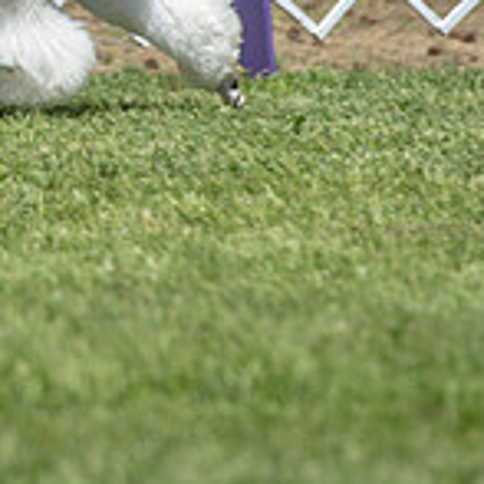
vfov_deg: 2.6
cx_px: -86
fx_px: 10614
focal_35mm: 671
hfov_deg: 2.6
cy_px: -137
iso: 100
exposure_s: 1/500
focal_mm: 200
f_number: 5
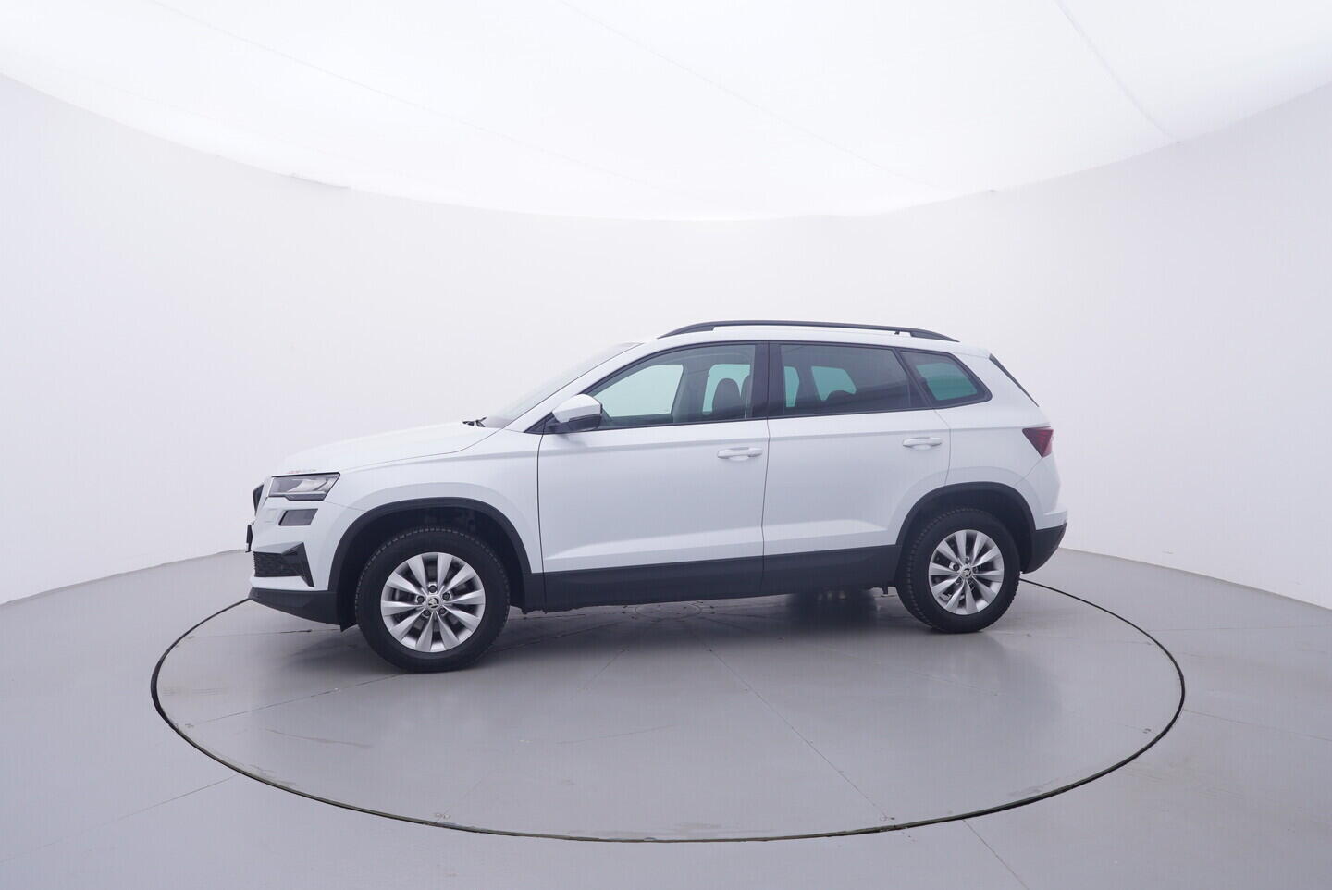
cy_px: 445
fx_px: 833
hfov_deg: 77.3
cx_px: 666
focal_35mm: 22
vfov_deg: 56.2
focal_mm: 15
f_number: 5
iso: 200
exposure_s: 1/80
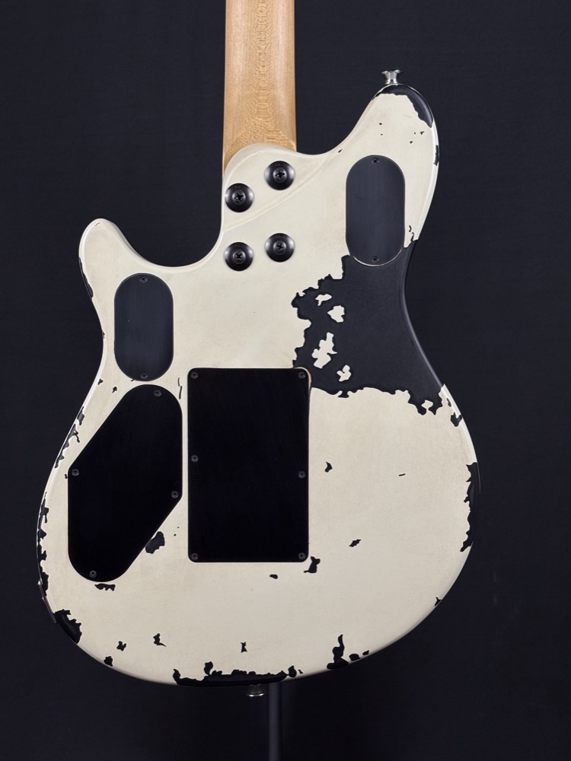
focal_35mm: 52
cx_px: 286
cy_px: 380
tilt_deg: -4.1
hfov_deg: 28.0
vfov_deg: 36.8
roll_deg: +1.3
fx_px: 1144
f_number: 1.6
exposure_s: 1/120
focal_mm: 5.96
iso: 32
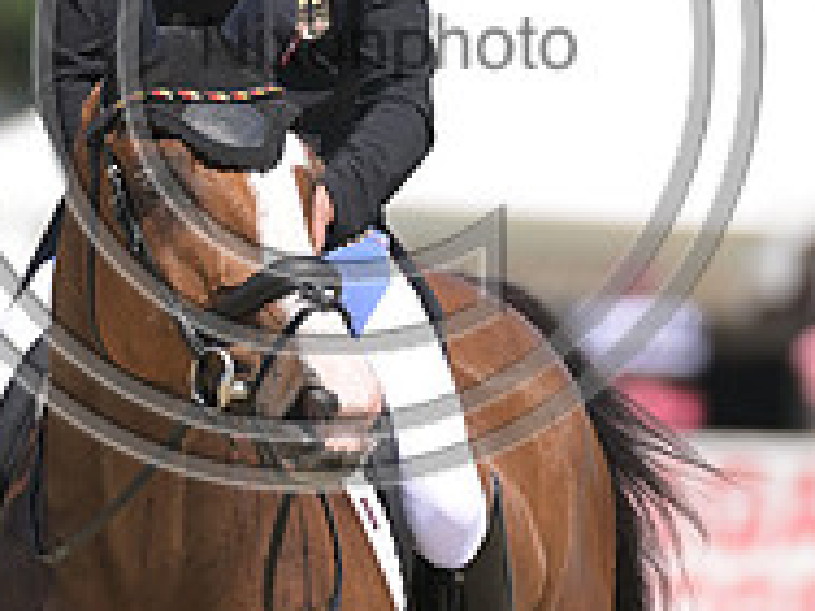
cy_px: -15
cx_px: 264
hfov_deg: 1.7
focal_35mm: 1187
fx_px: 27947
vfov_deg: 1.3
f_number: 5
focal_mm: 400
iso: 280
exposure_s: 1/1250
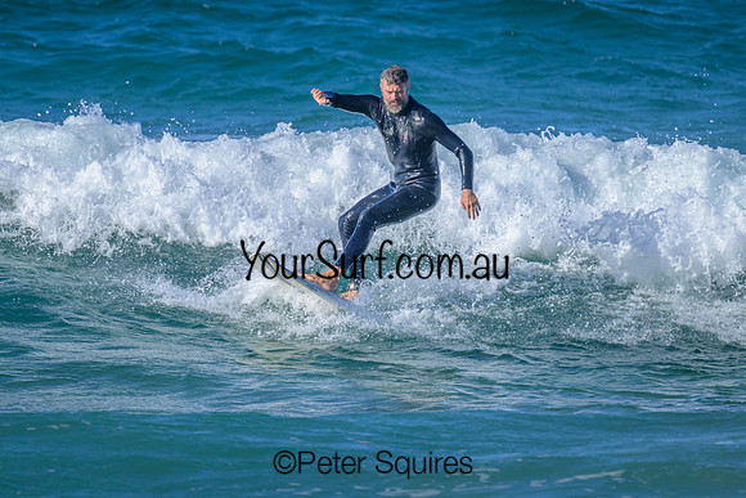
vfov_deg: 1.5
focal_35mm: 935
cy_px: 248
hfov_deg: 2.2
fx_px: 19380
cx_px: 351
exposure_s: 1/2000
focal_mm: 680
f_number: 11
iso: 800
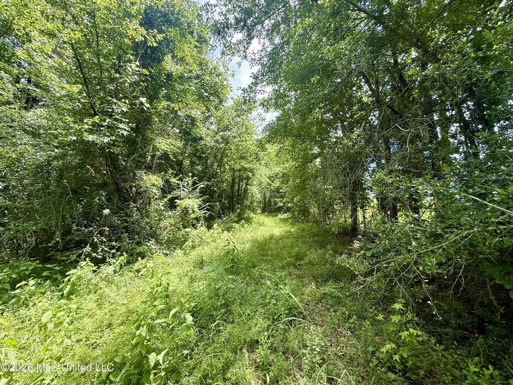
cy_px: 192
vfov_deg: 85.7
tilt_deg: +5.2
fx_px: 207
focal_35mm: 14
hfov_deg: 102.1
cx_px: 256
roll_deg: -2.2
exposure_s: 1/264
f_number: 2.2
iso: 50
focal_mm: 2.22
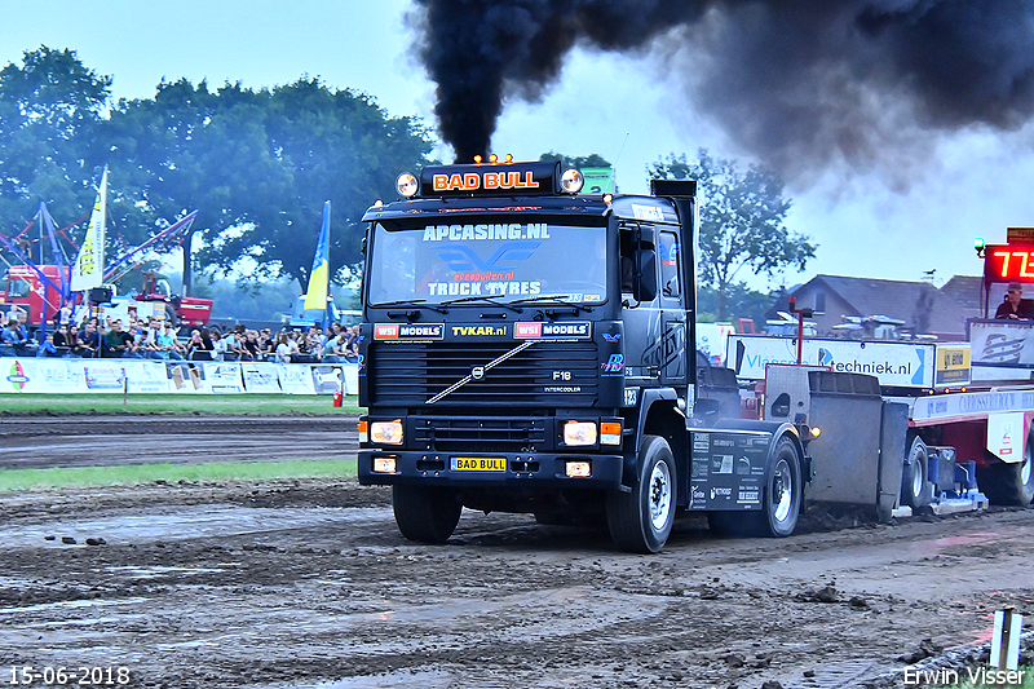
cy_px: 344
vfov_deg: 11.7
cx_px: 517
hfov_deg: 17.5
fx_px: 3360
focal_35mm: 117
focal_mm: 78
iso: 2500
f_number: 5.6
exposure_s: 1/125
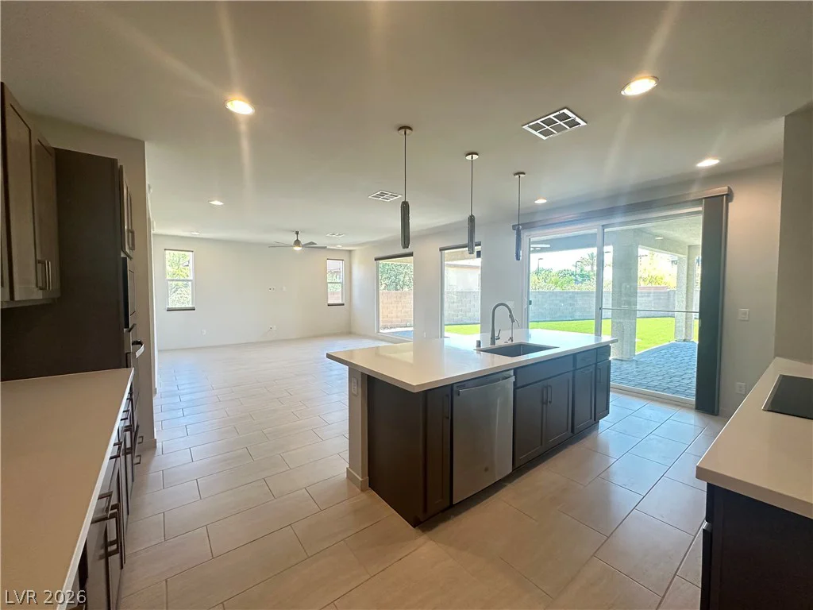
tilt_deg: -2.8
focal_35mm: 14
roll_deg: +0.2
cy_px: 305
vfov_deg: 85.7
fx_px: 329
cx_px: 406
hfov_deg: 102.1
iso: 320
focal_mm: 2.22
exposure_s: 1/120
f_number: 2.2
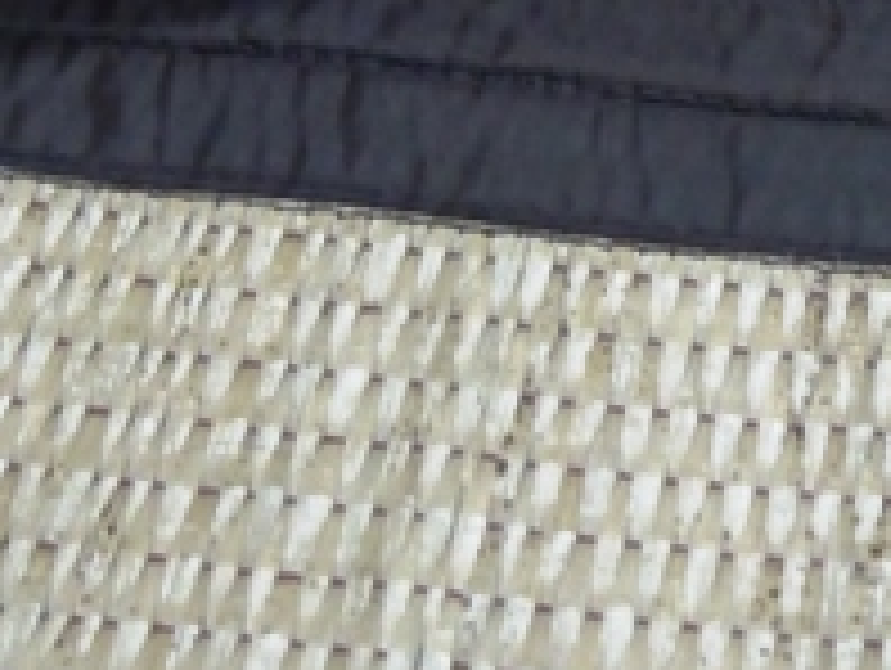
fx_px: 3118
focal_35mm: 121
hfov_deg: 15.4
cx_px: 1188
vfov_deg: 11.5
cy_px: -468
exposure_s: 1/13
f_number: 3.6
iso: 800
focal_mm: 15
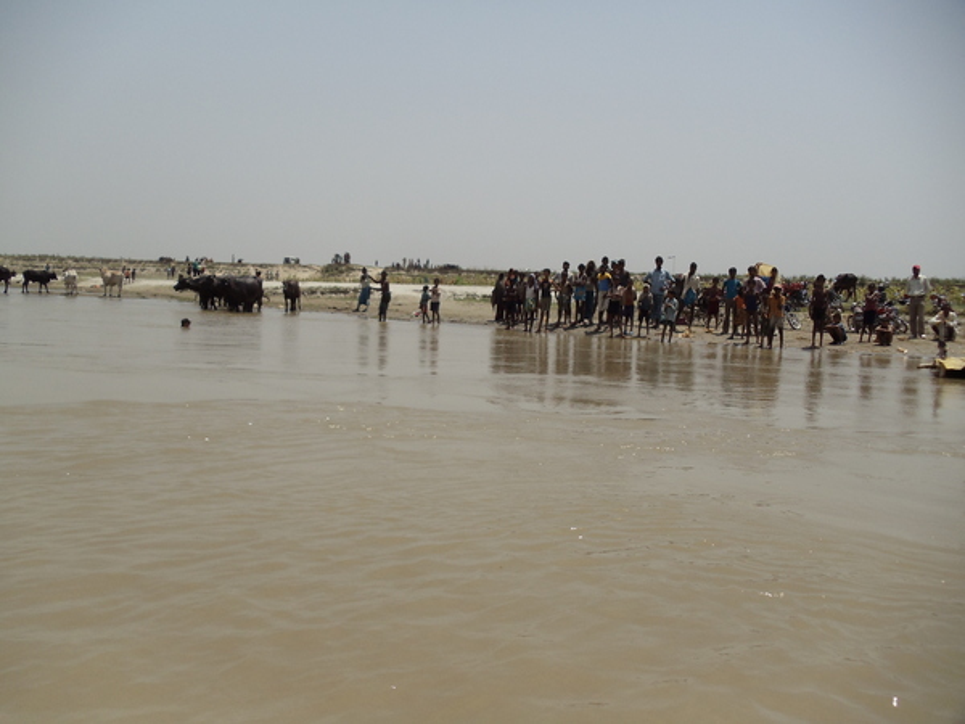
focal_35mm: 44
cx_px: 482
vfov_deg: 32.9
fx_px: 1227
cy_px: 362
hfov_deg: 42.9
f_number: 7.1
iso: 100
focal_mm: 6
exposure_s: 1/500
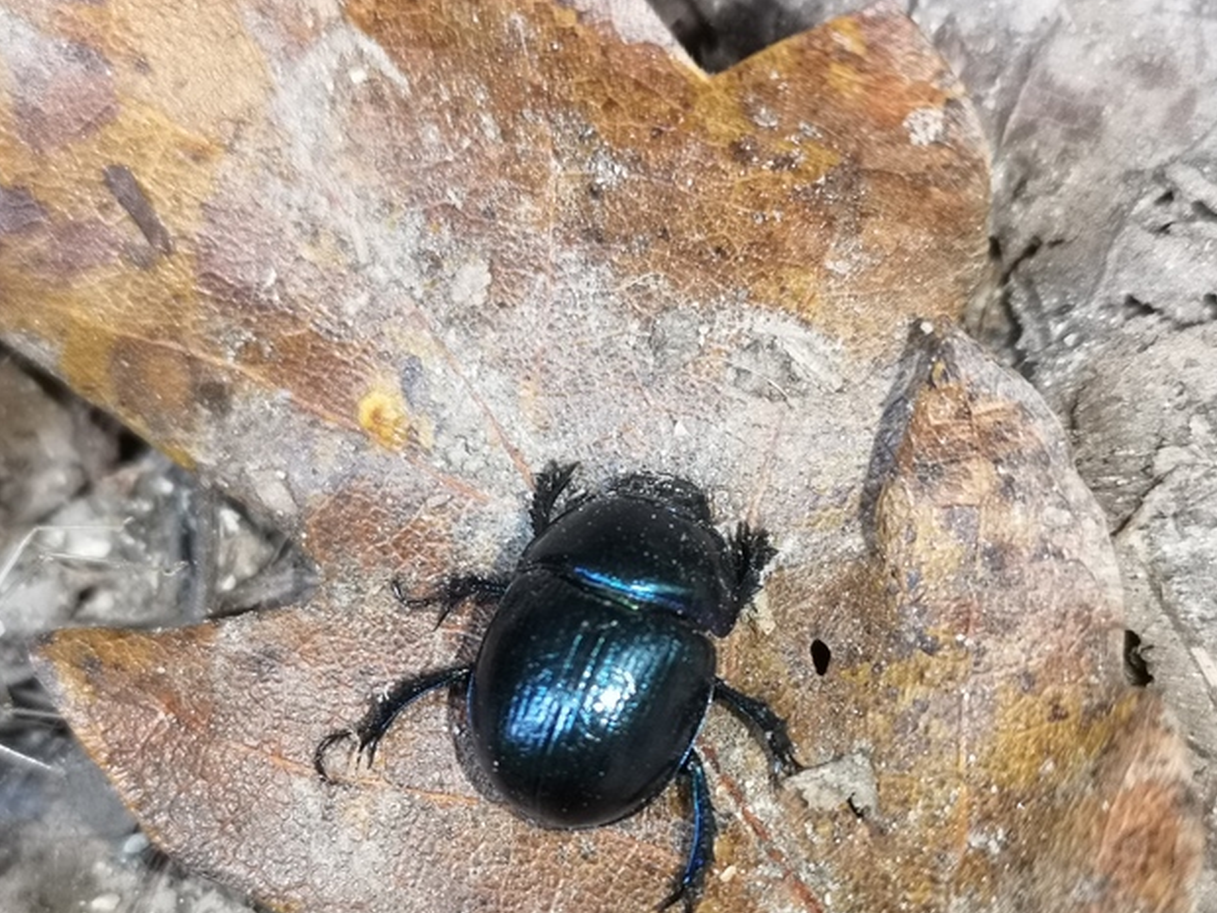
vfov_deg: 26.5
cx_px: 562
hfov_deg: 34.9
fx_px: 1934
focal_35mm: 55
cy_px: 558
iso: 200
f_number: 1.8
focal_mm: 5.58
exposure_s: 1/50
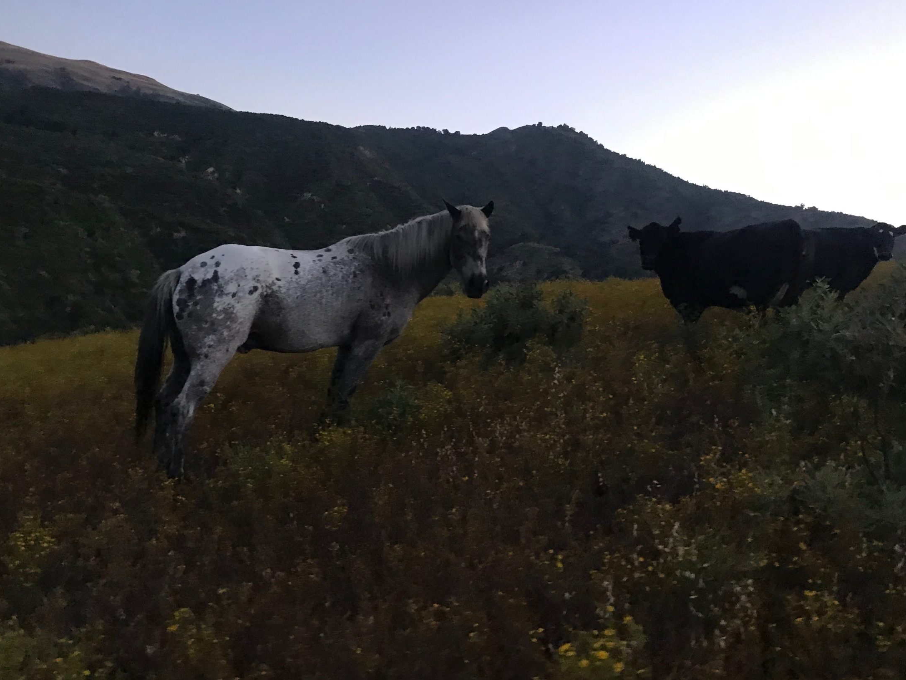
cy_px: 287
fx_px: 864
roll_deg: -11.3
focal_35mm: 33
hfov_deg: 55.4
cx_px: 452
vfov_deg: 42.8
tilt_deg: -0.6
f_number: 1.8
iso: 80
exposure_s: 1/15
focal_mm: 3.99
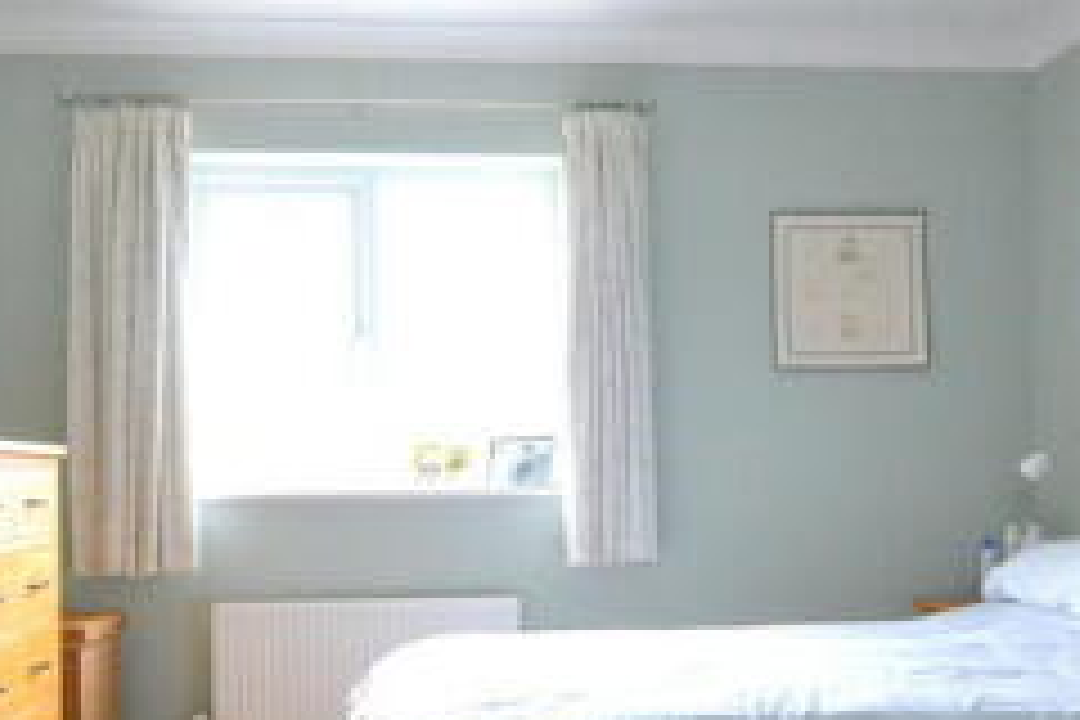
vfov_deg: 32.4
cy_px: 470
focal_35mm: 41
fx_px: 1230
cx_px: 515
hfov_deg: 47.4
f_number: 3.5
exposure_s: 1/60
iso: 2000
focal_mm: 10
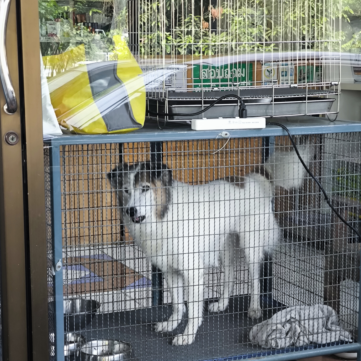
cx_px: 182
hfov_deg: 21.7
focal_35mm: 80
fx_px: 944
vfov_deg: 21.6
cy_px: 230
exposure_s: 1/100
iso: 250
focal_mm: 7.1
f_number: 1.9
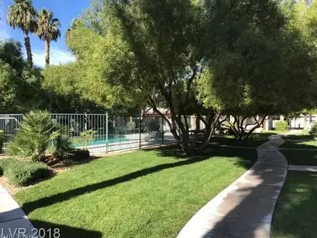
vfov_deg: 48.3
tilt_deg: -0.7
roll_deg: -0.4
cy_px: 120
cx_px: 163
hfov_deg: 61.6
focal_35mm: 29
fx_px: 266
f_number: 1.8
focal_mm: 3.99
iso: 20
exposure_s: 1/939
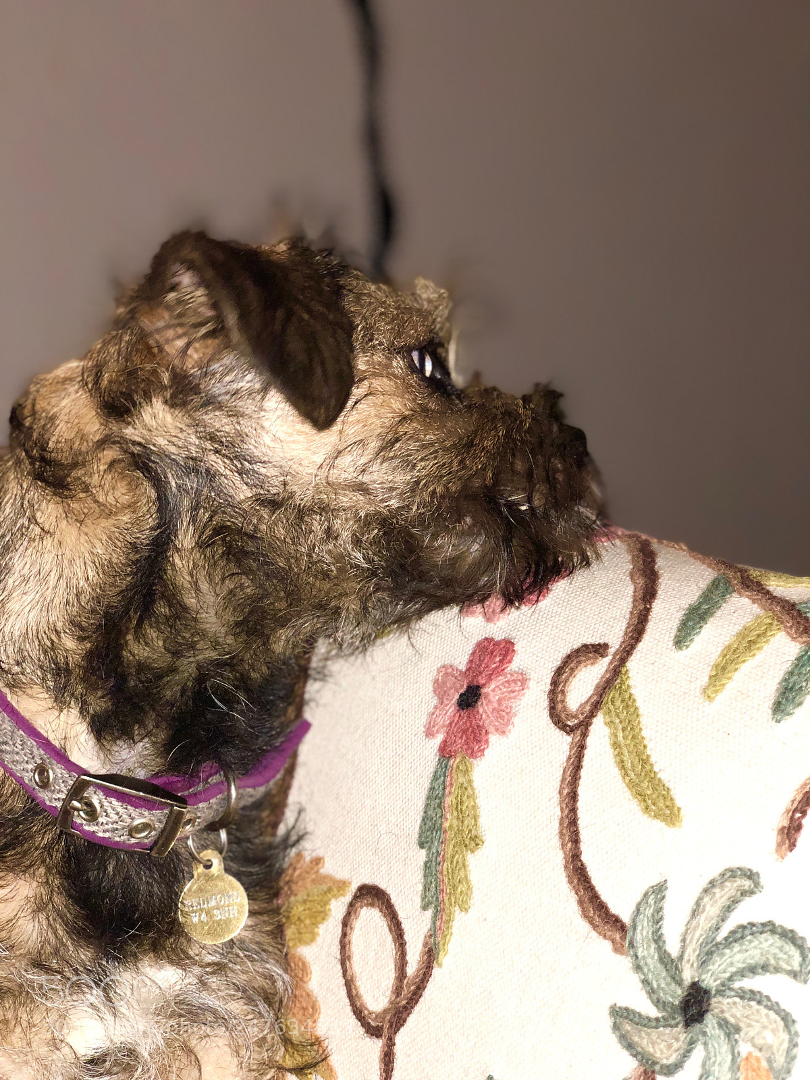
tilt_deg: -7.7
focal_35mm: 52
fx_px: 1622
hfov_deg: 28.0
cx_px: 405
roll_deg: +1.3
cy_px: 540
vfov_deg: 36.8
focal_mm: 6
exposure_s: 1/50
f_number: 2.4
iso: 100
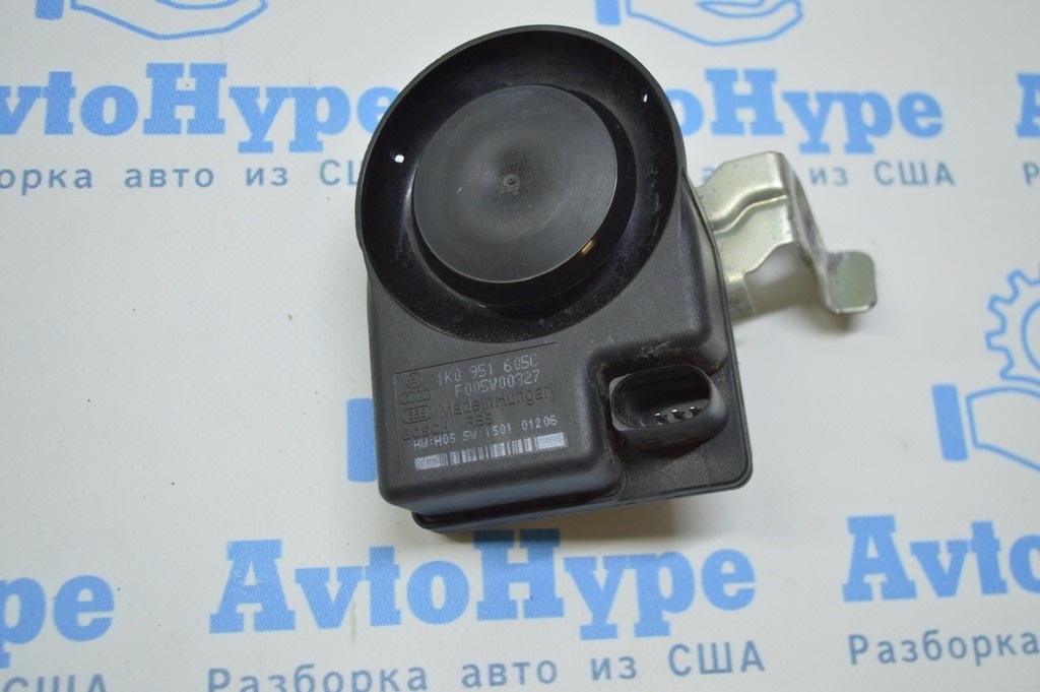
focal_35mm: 42
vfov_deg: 31.8
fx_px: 1212
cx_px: 520
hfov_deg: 46.4
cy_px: 346
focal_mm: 28
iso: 400
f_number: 4.2
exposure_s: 1/60
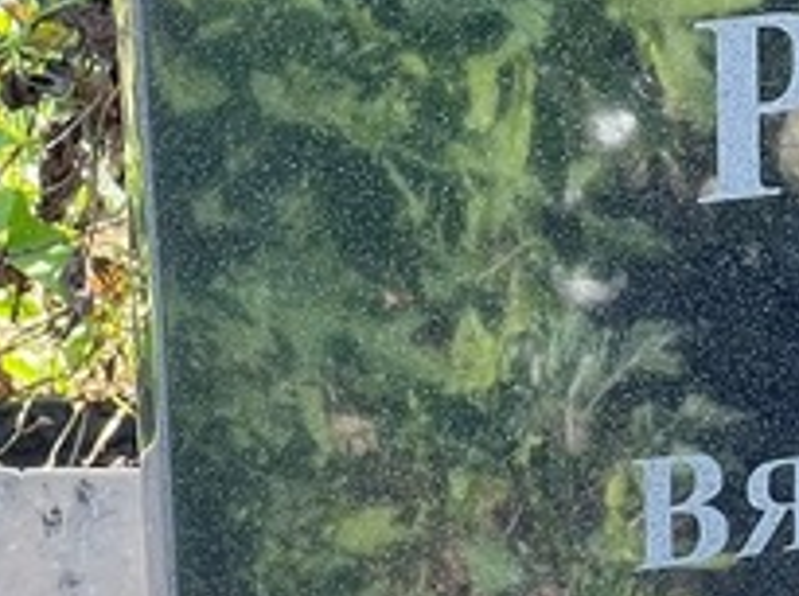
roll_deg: -3.0
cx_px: 1368
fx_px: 6935
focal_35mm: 301
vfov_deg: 4.9
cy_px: -121
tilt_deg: -27.2
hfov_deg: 6.5
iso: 64
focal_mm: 9
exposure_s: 1/99
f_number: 2.8
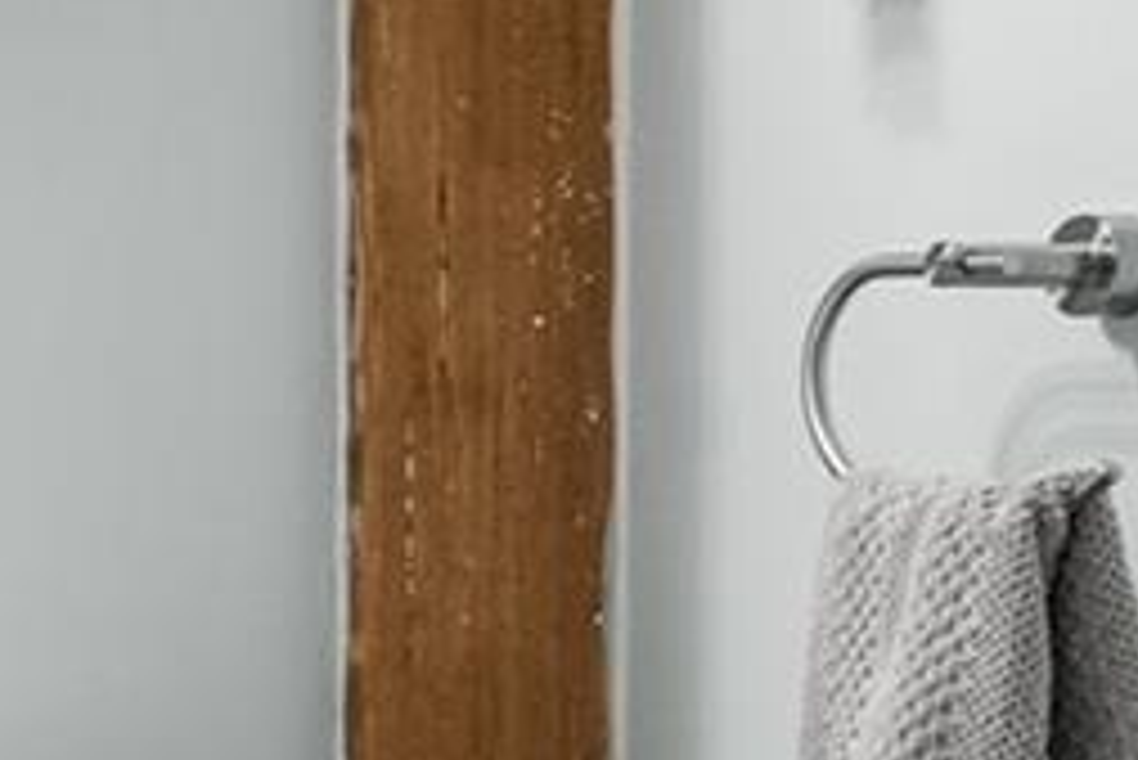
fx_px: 3194
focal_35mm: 101
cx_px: -1192
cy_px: 551
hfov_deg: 15.6
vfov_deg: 13.5
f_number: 8
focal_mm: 16
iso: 200
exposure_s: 1/60
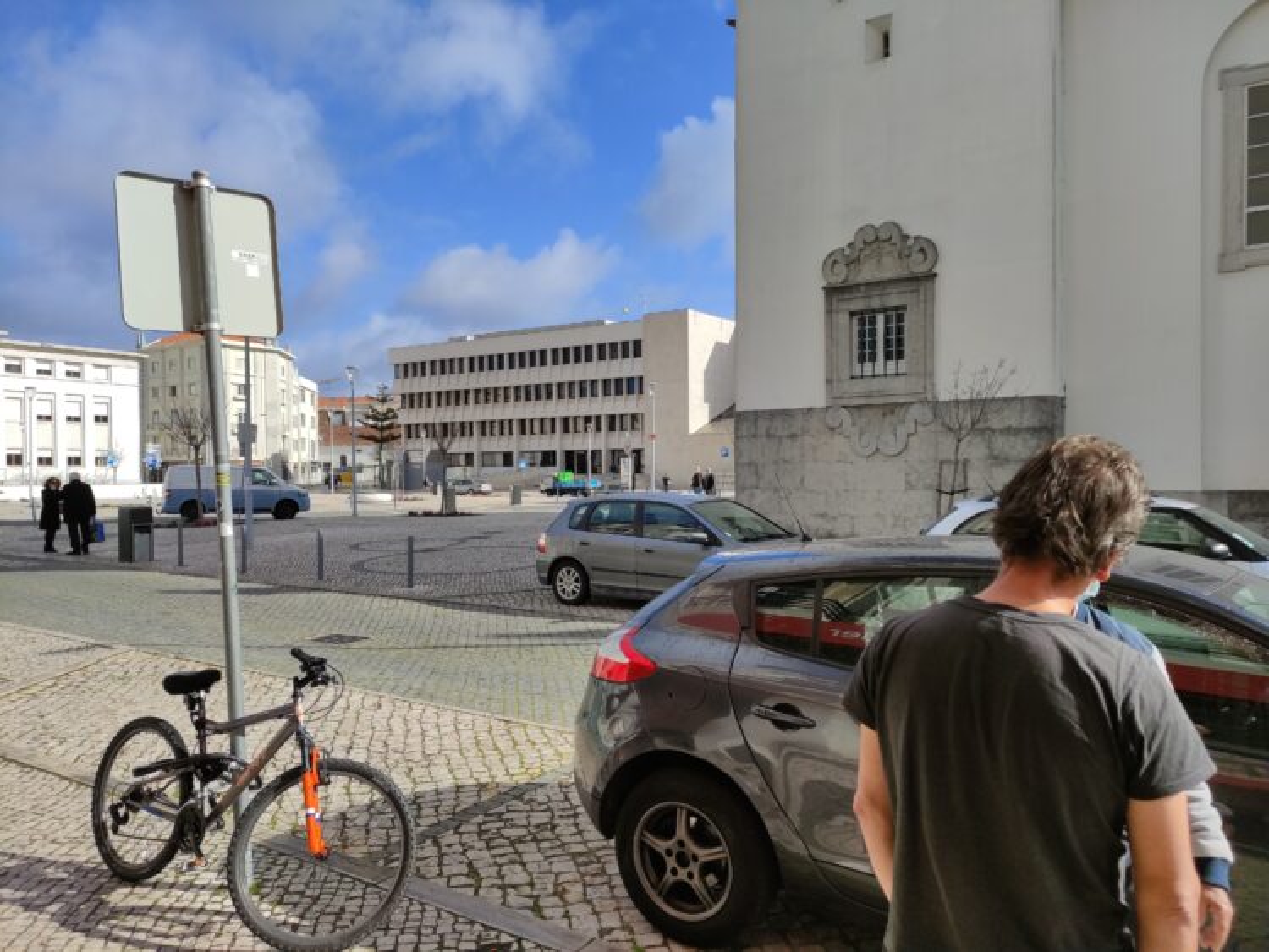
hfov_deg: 69.4
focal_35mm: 25
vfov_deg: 54.9
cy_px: 476
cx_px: 634
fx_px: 917
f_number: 1.89
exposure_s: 1/1918
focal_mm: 5.43
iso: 50
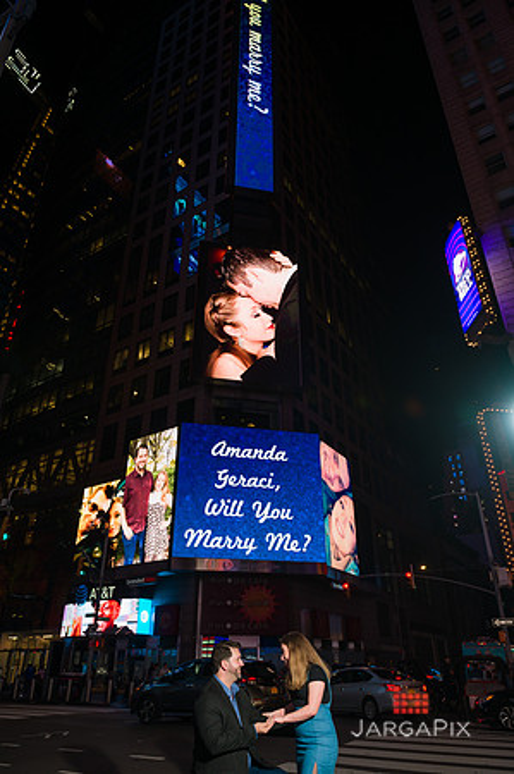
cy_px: 387
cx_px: 257
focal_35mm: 24
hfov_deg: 53.0
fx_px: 515
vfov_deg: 73.8
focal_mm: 24
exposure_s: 1/200
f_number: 5.6
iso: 500
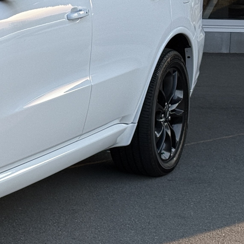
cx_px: -168
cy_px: 67
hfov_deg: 11.0
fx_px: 1196
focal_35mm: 150
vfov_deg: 11.6
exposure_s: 1/1608
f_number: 1.78
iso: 64
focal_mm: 6.76
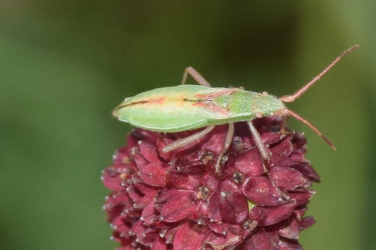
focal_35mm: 210
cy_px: 125
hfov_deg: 9.8
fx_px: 2193
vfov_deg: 6.5
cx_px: 188
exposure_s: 1/160
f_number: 13
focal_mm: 140
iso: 400
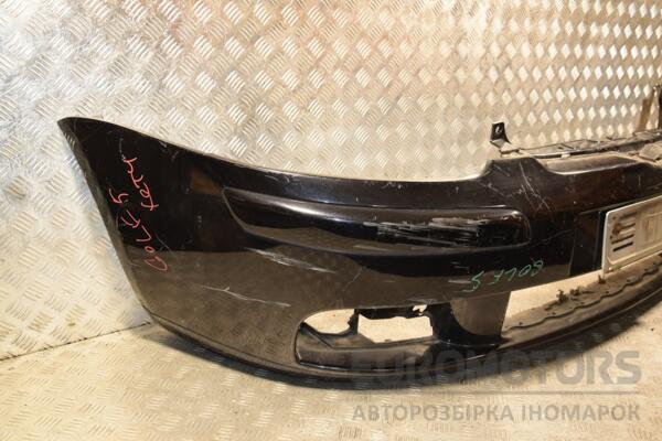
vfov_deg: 41.7
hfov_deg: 59.5
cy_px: 220
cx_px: 331
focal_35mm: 32
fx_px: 579
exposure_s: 1/100
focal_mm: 21
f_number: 5
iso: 800
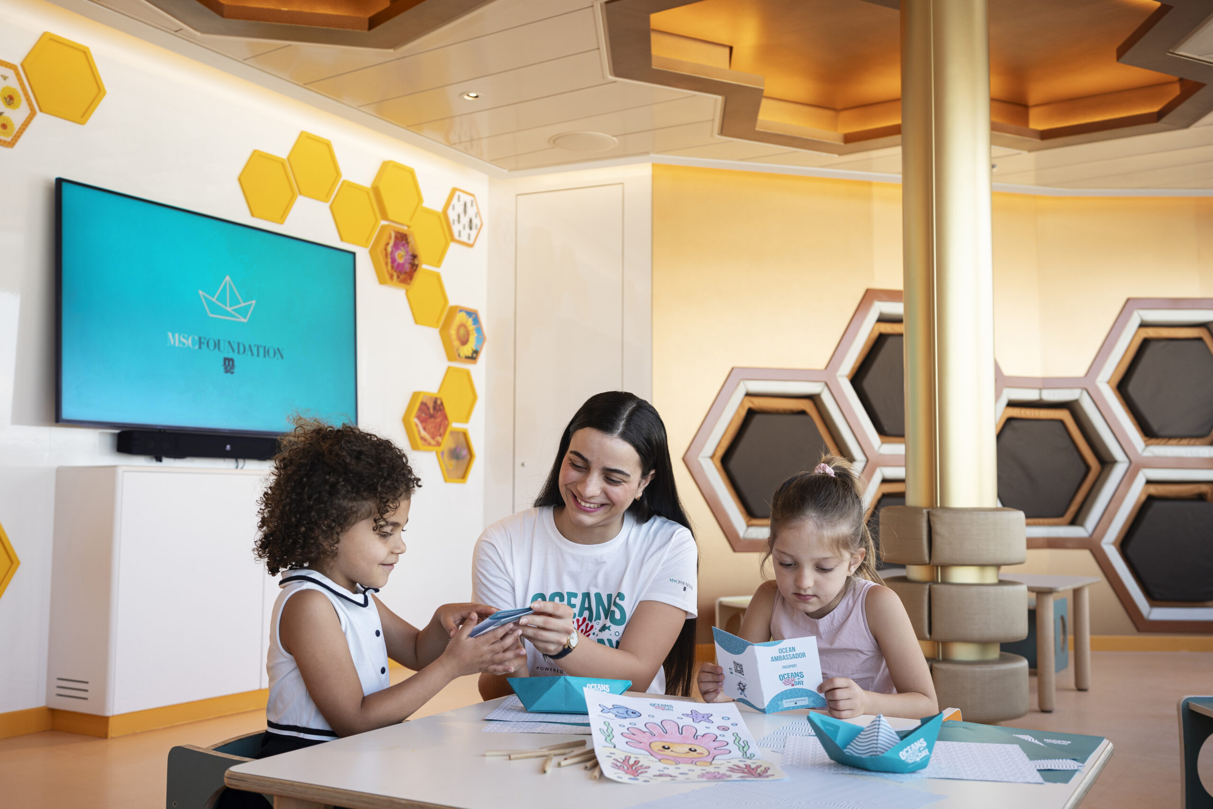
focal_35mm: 35
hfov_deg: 54.4
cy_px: 404
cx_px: 606
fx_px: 1179
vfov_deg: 37.9
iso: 320
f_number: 4
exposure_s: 1/100
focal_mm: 35
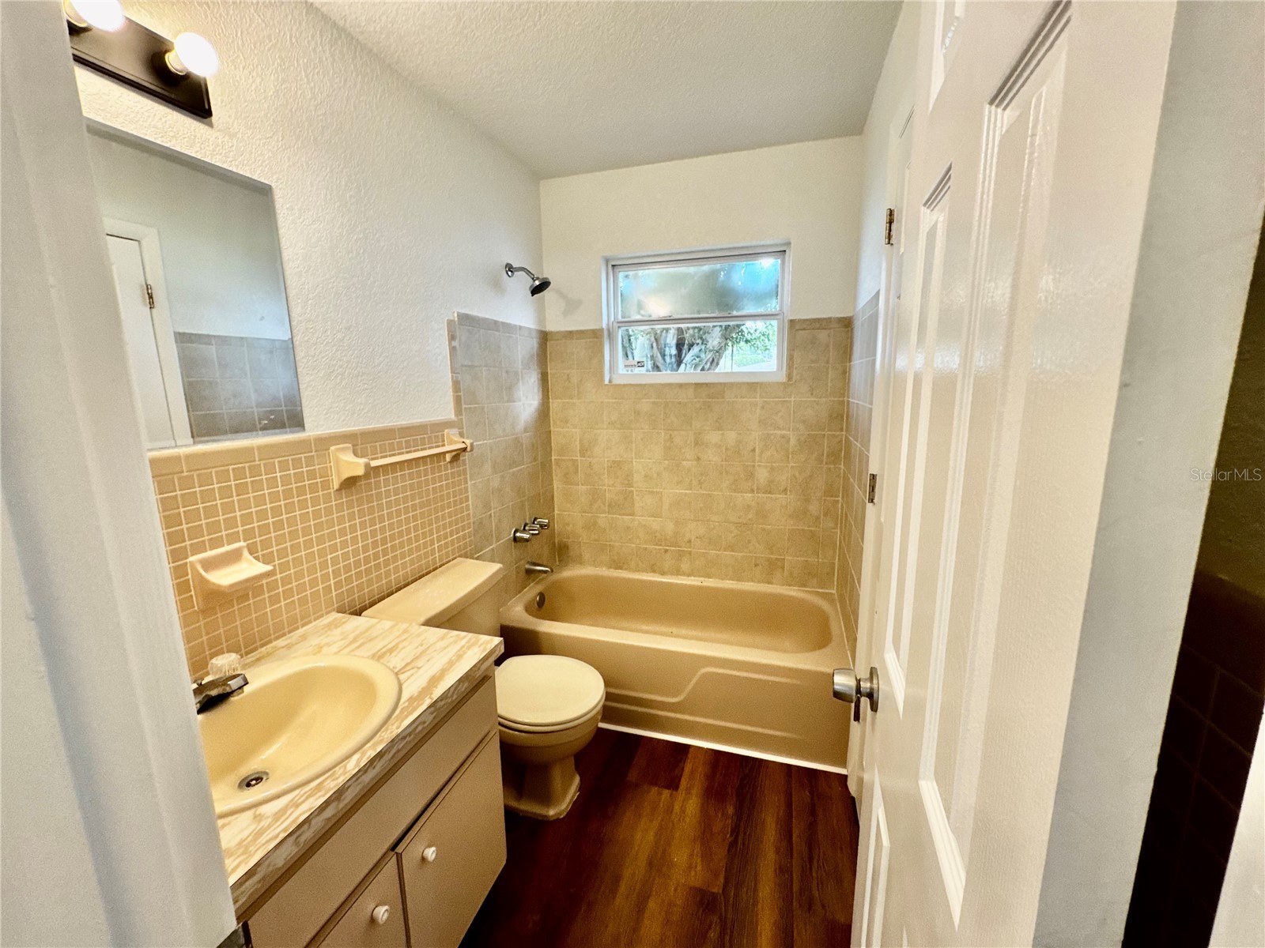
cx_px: 632
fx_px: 512
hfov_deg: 102.1
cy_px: 474
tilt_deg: -10.9
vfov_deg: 85.7
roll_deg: +0.4
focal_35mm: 14
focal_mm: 2.22
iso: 250
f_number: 2.2
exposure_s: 1/120
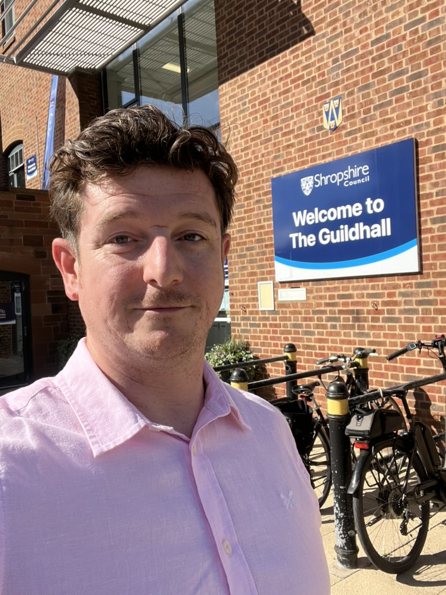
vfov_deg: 60.0
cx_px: 223
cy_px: 298
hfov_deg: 46.8
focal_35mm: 30
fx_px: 515
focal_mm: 2.71
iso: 32
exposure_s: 1/857
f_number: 2.2
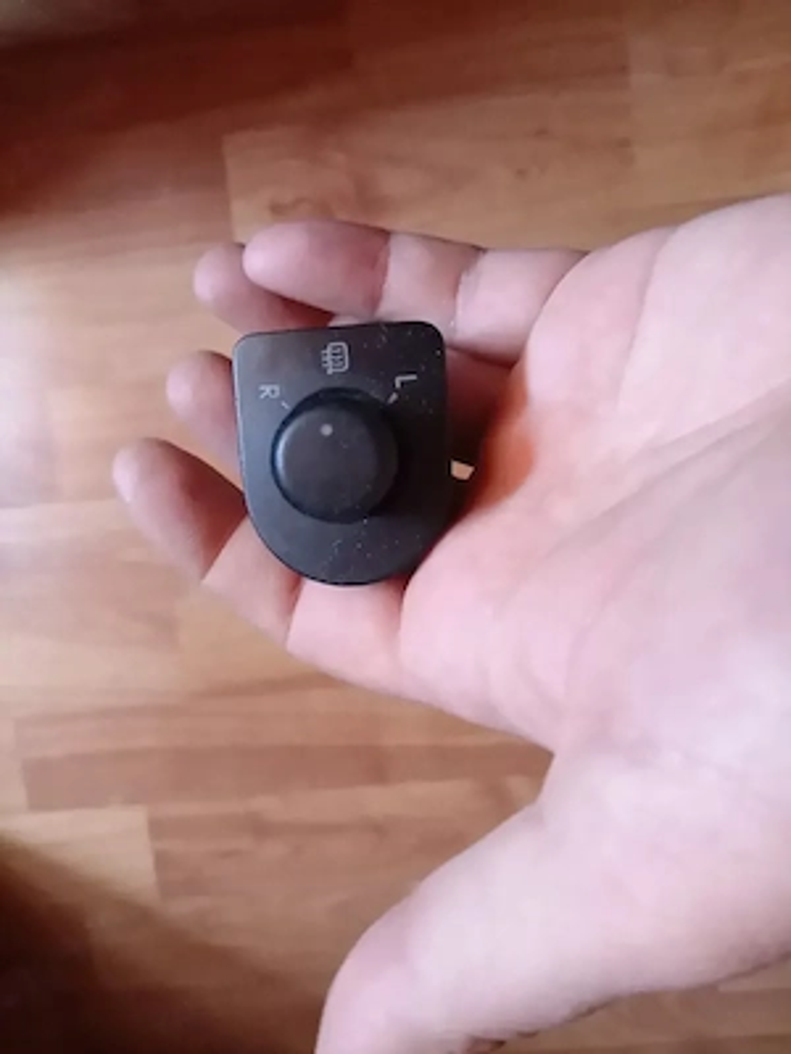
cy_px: 527
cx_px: 396
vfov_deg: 67.3
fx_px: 792
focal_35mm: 26
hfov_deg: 53.1
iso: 1275
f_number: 1.8
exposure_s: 1/20
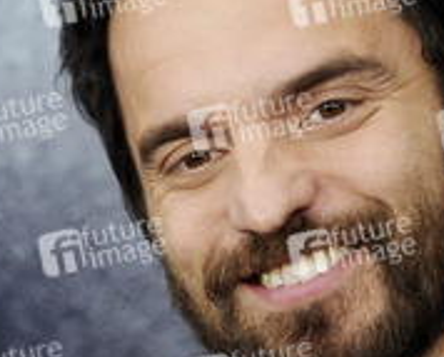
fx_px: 6239
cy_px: 185
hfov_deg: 4.1
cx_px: 284
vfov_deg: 3.3
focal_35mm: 474
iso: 1600
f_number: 4
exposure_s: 1/800
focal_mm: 200
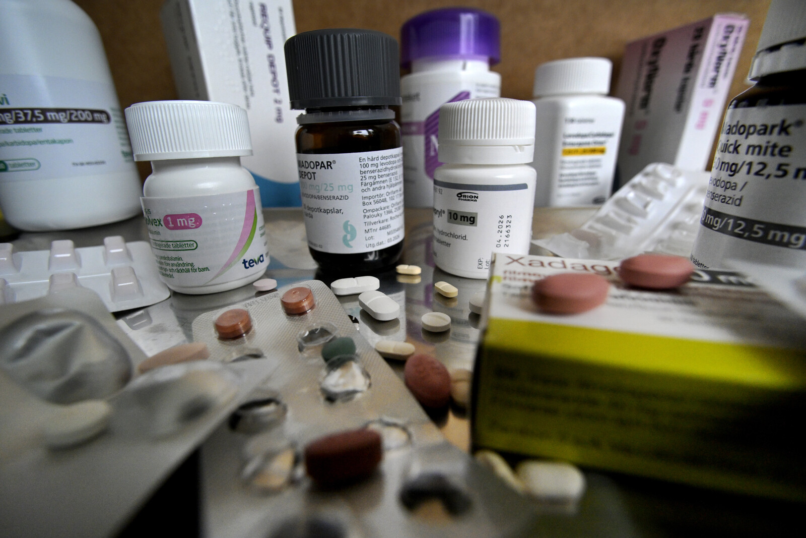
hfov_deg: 104.2
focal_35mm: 14
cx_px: 403
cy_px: 269
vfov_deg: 81.2
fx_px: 313
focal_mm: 14
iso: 2000
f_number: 6.3
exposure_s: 1/100
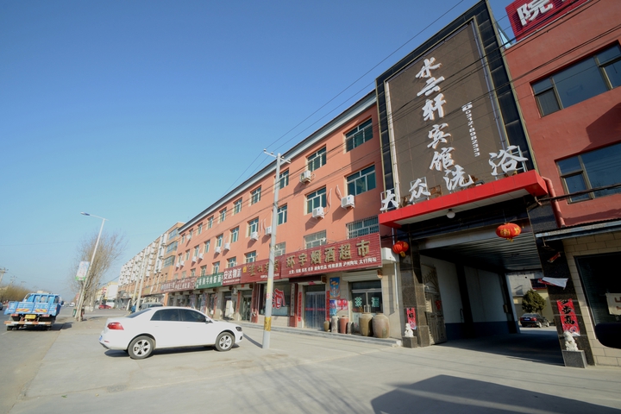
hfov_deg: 100.4
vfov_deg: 77.3
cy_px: 207
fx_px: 259
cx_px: 310
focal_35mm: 15
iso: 200
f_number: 10
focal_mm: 10
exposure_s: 1/125
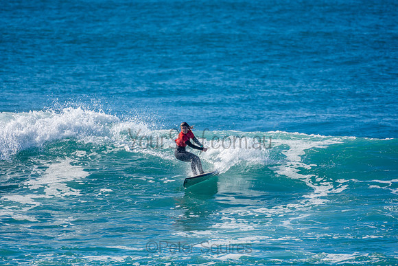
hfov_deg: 2.7
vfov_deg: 1.8
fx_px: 8293
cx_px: 199
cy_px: 133
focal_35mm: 750
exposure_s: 1/1250
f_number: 5.6
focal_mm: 500
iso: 200
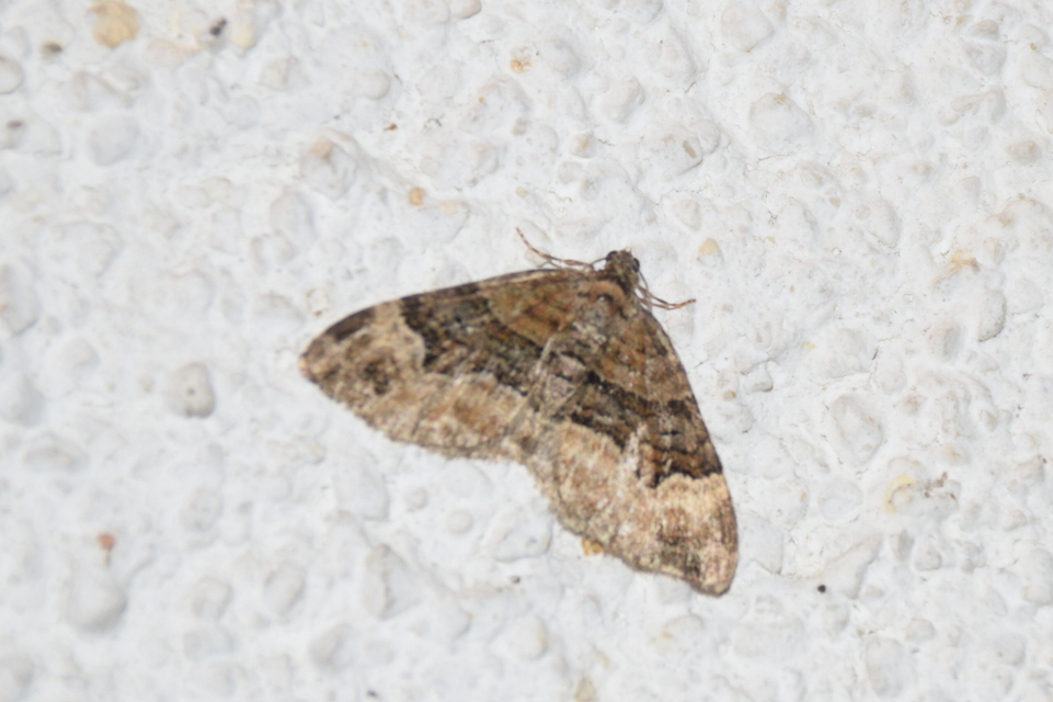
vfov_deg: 6.5
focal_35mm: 210
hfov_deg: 9.8
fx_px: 6140
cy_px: 351
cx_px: 526
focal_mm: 140
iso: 320
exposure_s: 1/60
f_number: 7.1
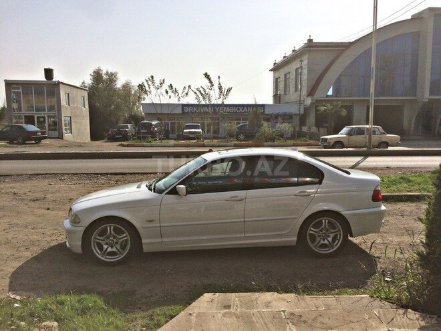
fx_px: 369
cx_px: 220
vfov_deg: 48.2
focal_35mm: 29
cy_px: 166
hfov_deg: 61.7
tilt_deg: -9.1
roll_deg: -1.4
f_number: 2.2
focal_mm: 4.15
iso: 32
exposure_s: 1/3165
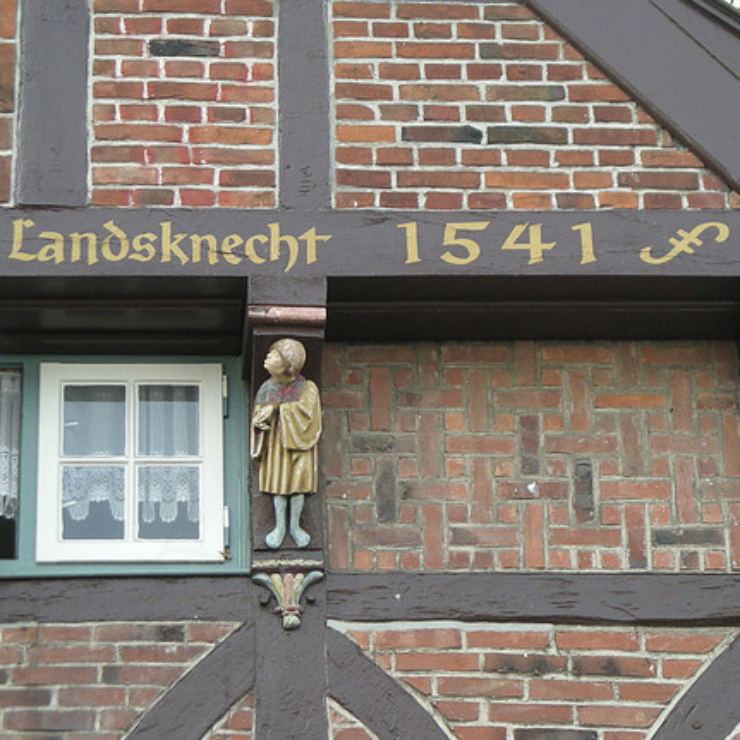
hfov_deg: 13.9
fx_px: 3023
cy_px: 368
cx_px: 455
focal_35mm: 125
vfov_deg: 14.0
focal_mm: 17.1
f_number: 4.7
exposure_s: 1/125
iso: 129
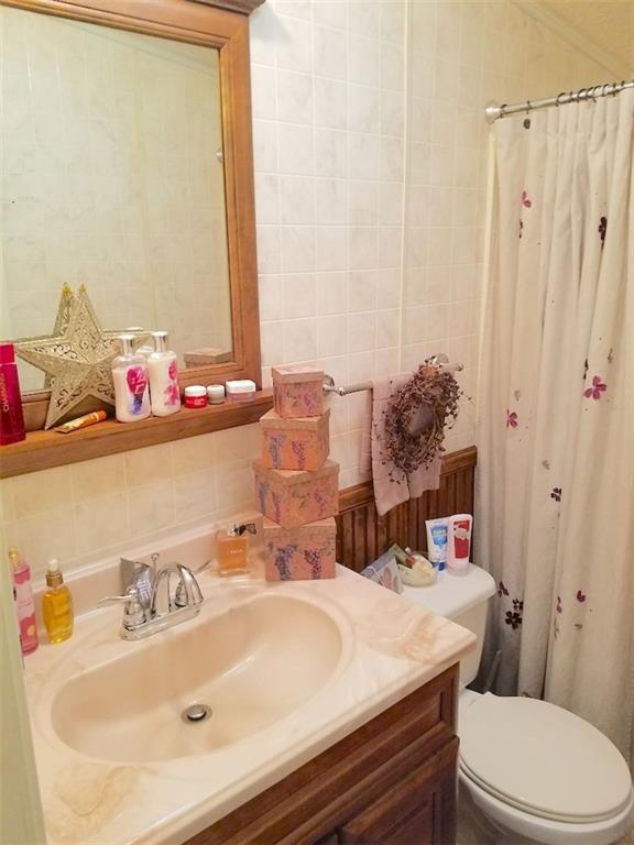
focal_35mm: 26
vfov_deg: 67.3
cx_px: 317
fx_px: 635
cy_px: 422
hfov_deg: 53.1
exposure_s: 1/24
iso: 200
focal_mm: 4.2
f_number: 1.7
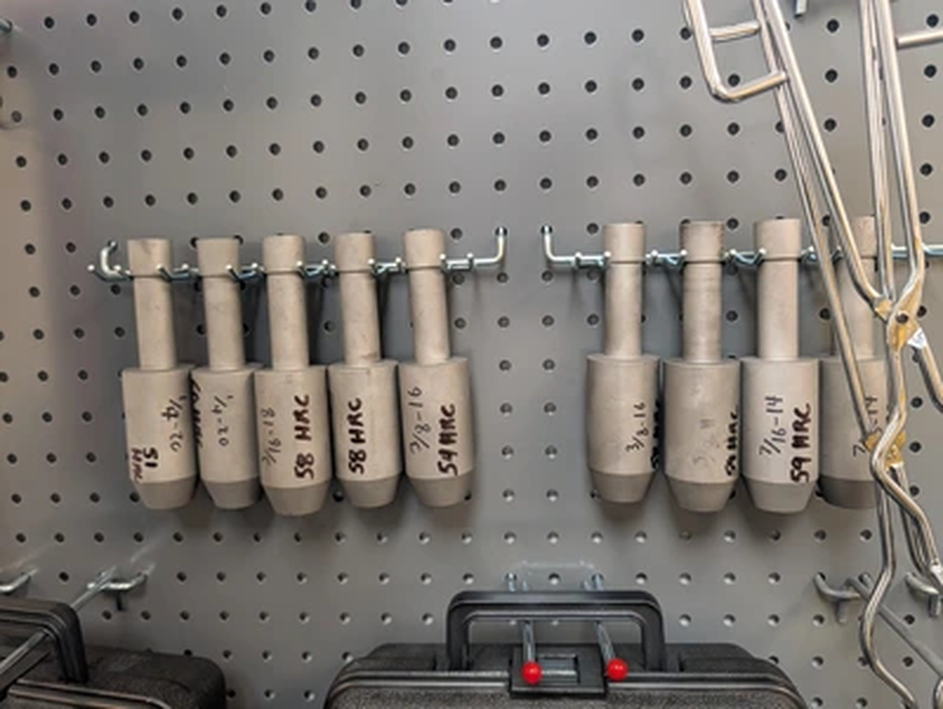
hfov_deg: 71.5
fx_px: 655
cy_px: 354
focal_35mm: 24
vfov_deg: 56.9
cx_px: 472
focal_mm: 6.9
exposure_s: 1/120
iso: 264
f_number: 1.68
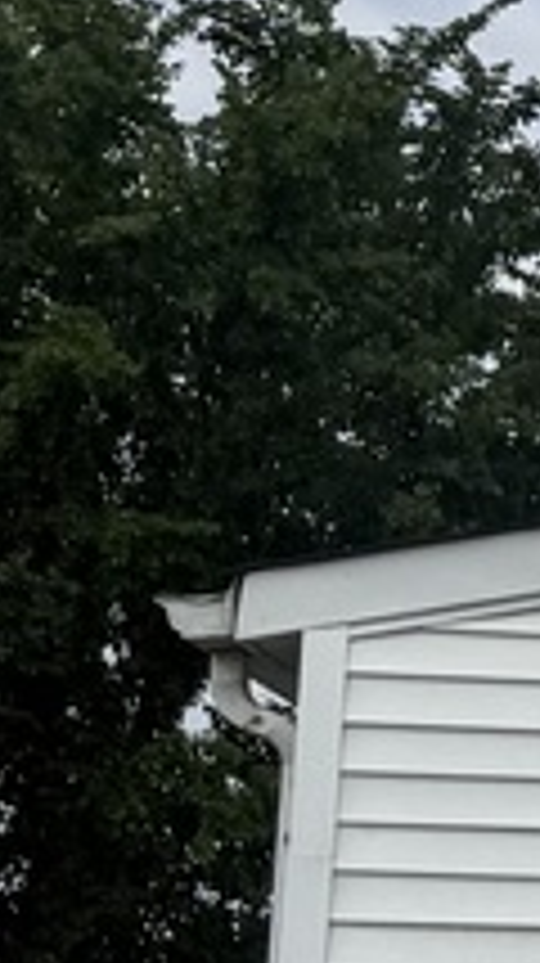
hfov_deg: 5.2
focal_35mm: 176
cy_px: 909
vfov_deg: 12.1
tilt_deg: +8.5
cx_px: 2799
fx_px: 4491
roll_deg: +2.1
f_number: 1.78
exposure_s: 1/6173
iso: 80
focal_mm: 6.76
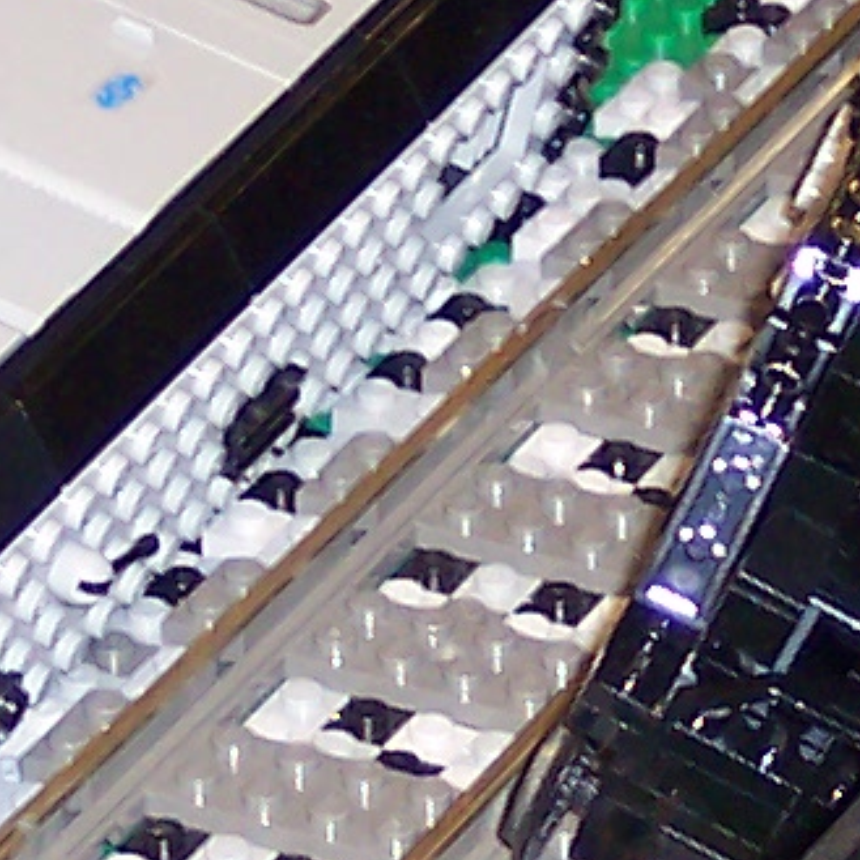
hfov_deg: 6.7
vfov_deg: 6.7
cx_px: 465
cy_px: 327
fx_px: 7392
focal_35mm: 263
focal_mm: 8
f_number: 2.8
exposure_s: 1/30
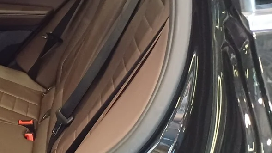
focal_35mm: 74
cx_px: -89
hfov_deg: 24.6
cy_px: 54
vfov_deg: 16.3
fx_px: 534
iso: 640
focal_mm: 4.65
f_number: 1.8
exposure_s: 1/25
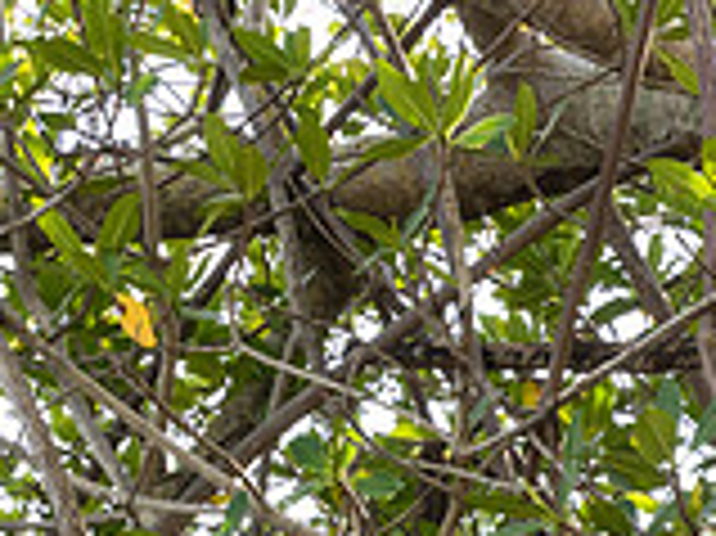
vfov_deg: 12.8
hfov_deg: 16.5
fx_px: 2232
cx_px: 1099
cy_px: 866
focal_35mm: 108
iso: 400
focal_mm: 20
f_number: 6.3
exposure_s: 1/160
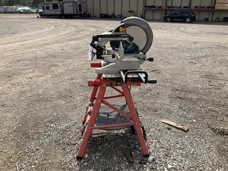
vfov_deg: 46.8
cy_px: 87
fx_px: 198
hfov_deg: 60.0
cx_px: 112
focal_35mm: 30
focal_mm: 3
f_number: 1.8
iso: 25
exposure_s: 1/1786
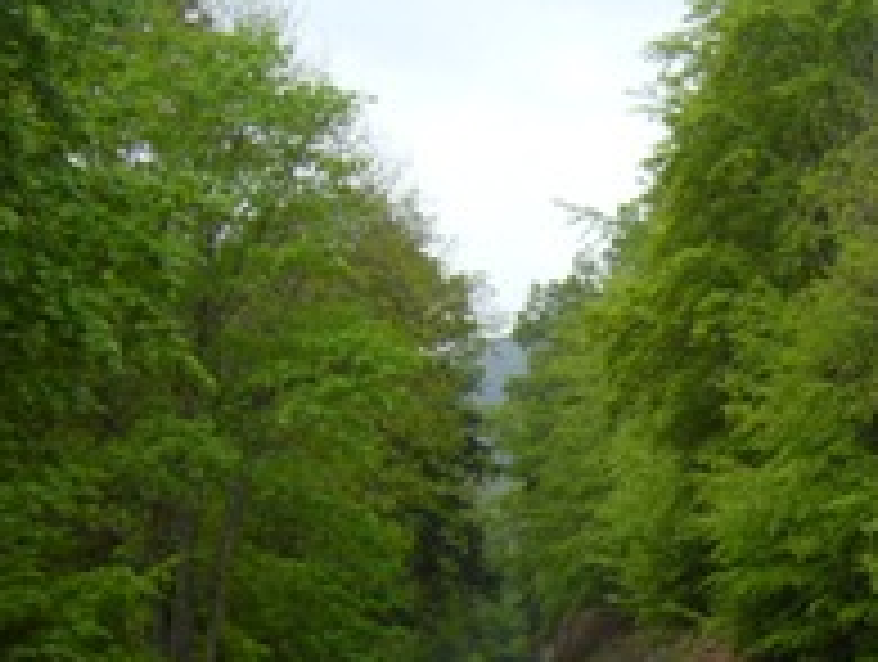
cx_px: 842
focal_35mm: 110
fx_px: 2795
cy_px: 592
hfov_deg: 17.5
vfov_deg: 13.4
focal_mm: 5.8
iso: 100
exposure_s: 1/250
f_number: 2.8
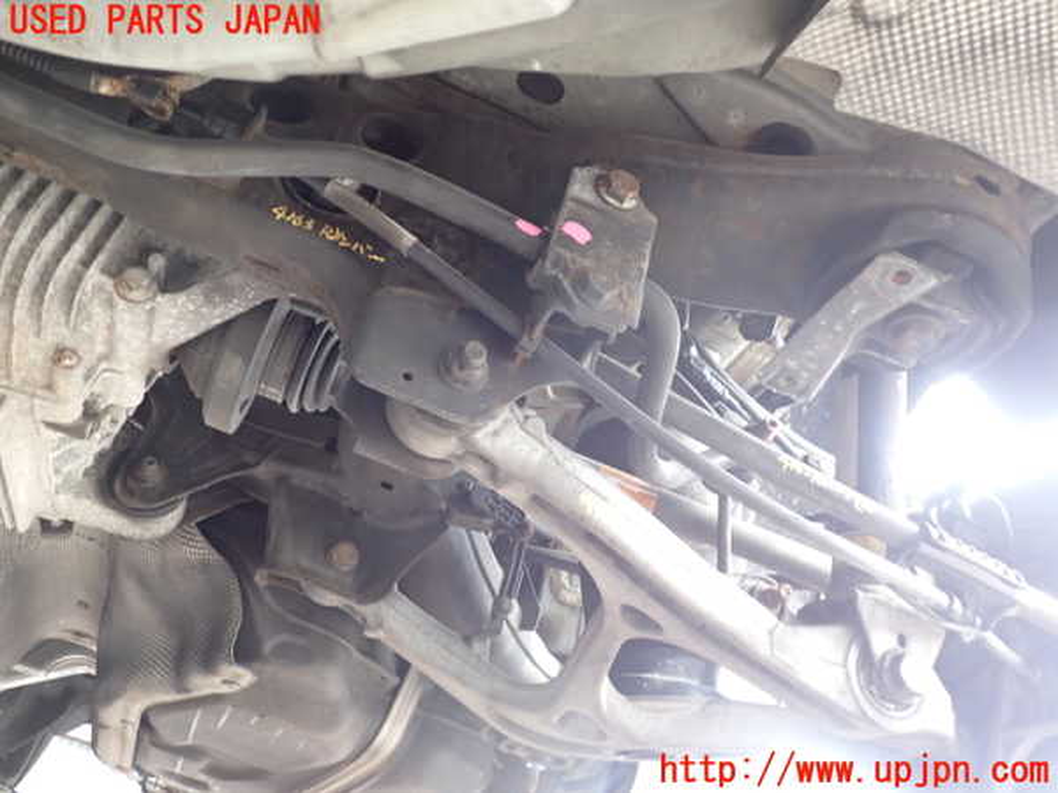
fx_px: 917
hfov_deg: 60.0
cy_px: 396
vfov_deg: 46.8
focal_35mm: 30
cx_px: 529
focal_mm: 5.4
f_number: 2.3
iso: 200
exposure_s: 1/30
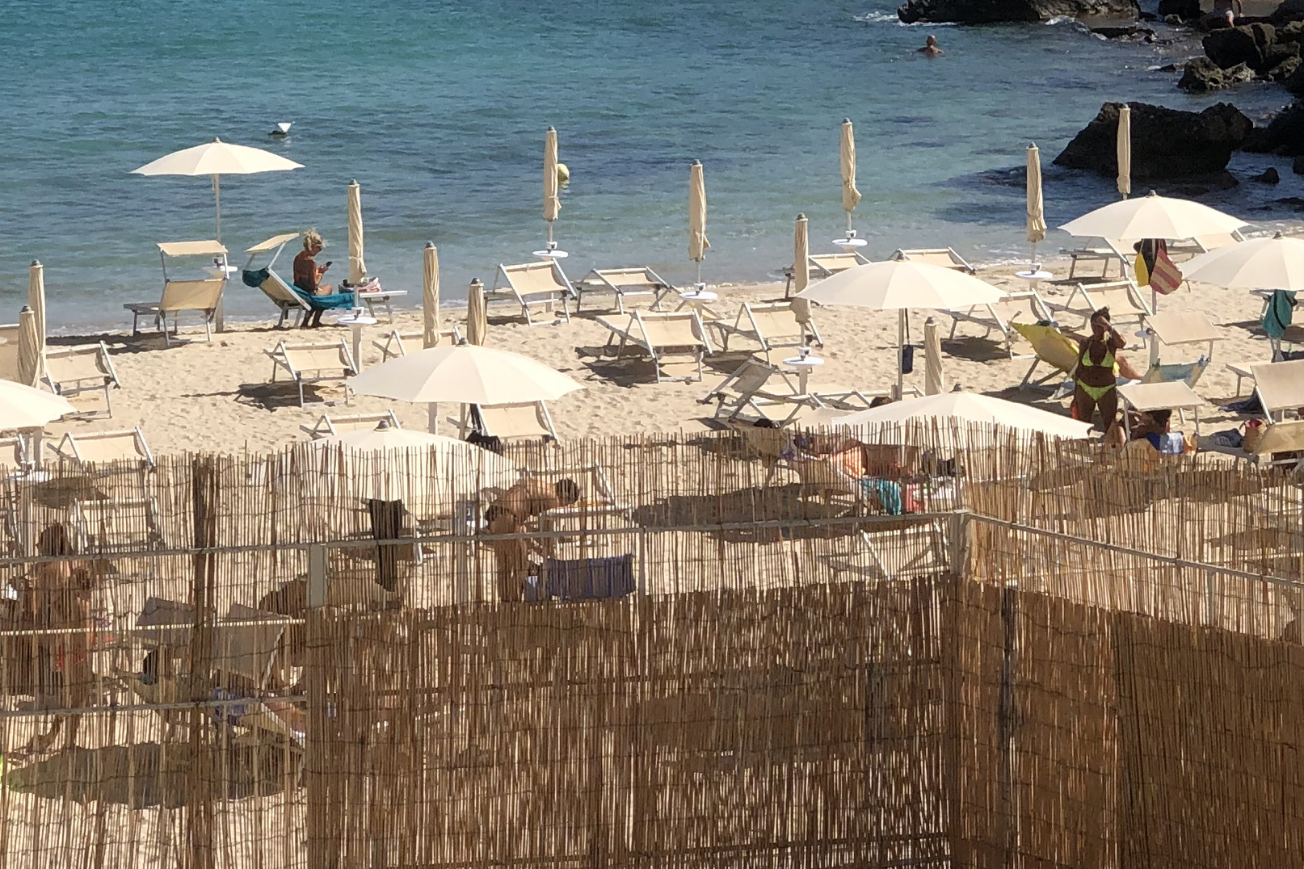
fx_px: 4853
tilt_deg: -2.2
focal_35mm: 134
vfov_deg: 10.1
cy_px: -219
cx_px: 740
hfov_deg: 15.3
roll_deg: +1.1
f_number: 2.4
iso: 16
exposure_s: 1/1675
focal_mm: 6
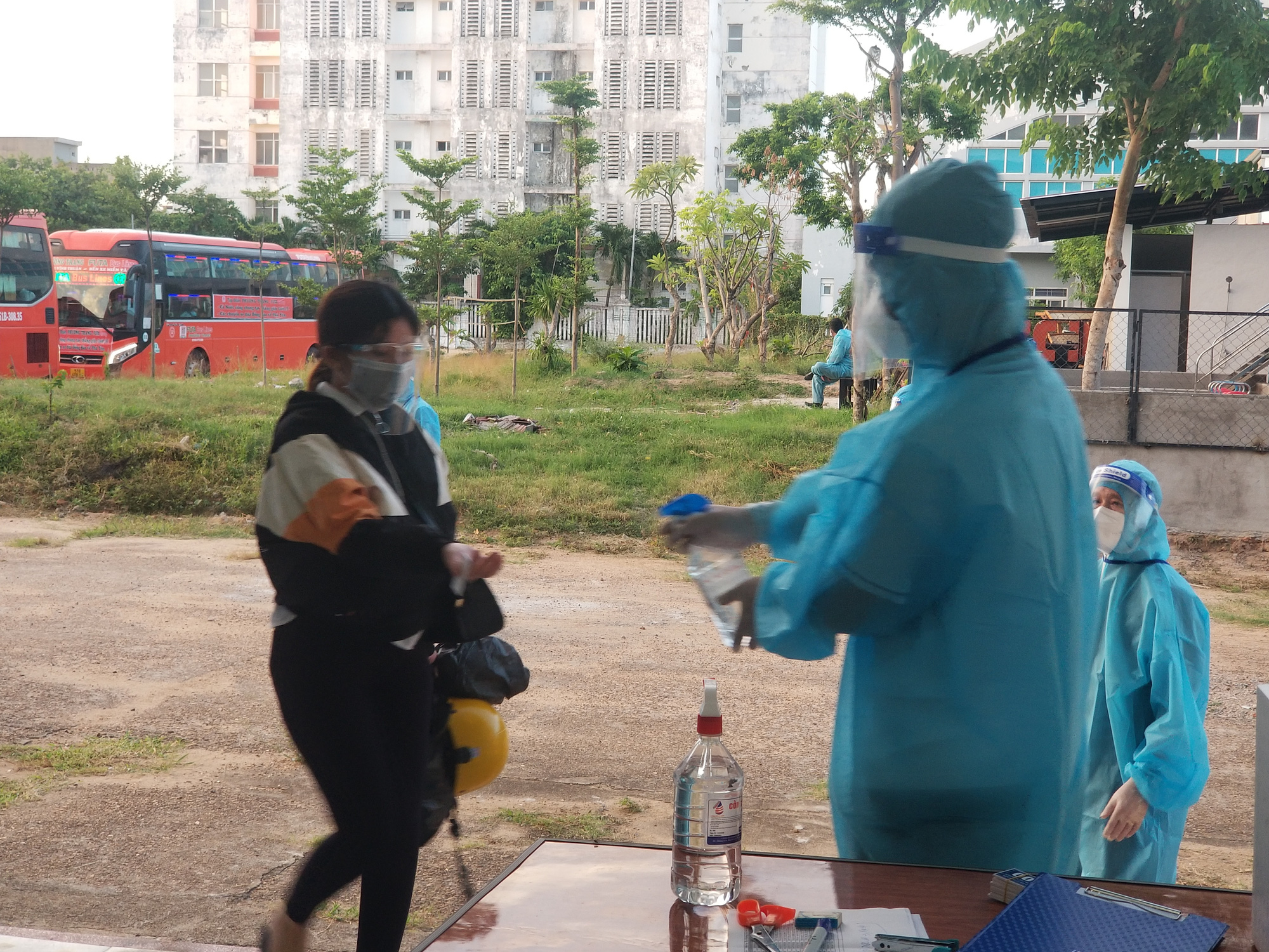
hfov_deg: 36.8
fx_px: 1906
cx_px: 634
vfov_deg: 28.0
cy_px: 476
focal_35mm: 52
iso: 50
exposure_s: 1/33
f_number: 2.4
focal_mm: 6
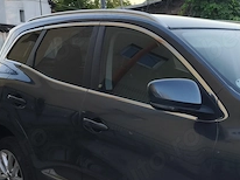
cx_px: 216
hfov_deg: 27.9
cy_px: 198
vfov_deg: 20.8
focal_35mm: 67
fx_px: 464
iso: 50
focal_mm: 6.57
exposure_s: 1/326
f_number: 1.6
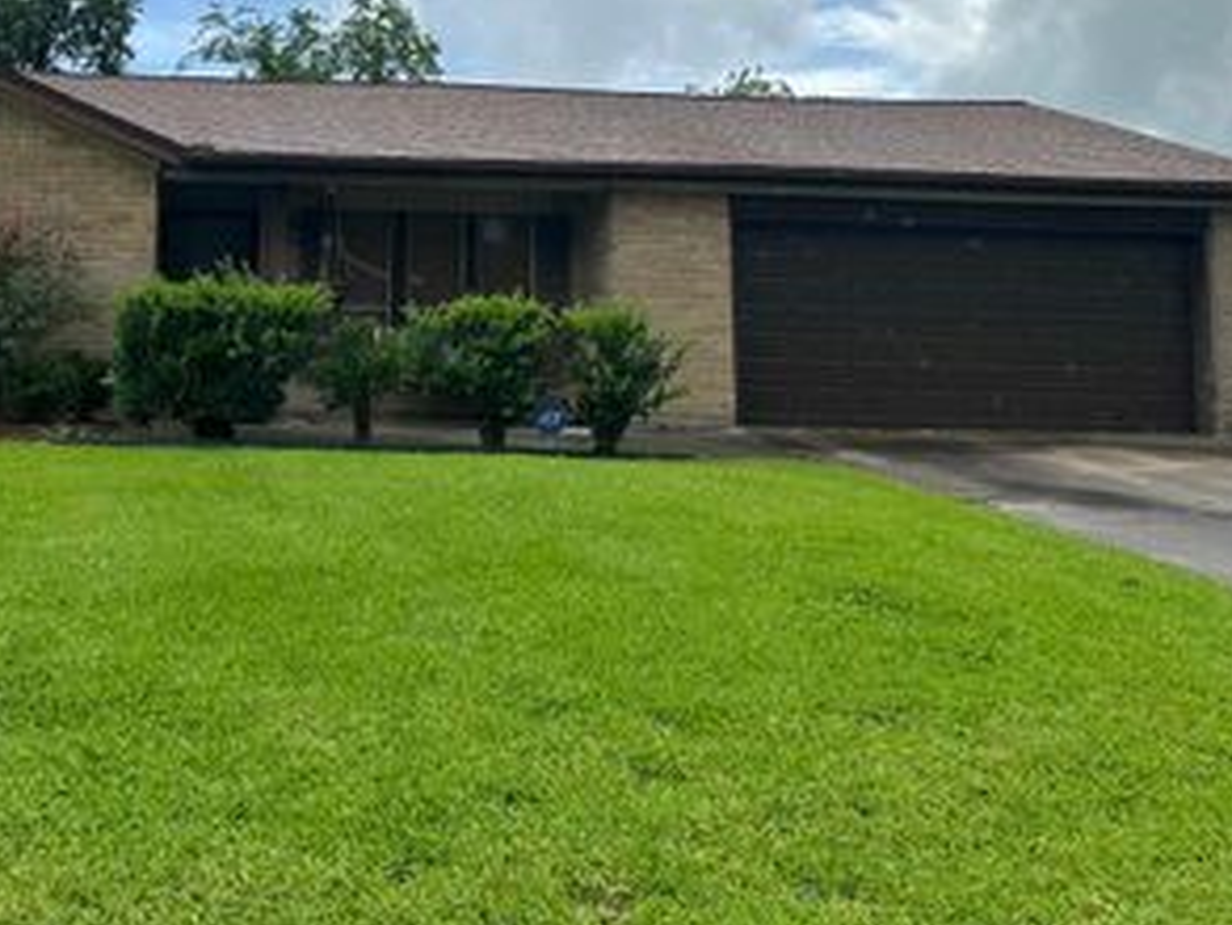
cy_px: 208
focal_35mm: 41
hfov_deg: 44.7
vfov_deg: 34.3
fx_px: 1460
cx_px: 357
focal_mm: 6.86
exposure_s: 1/4016
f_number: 1.78
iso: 80
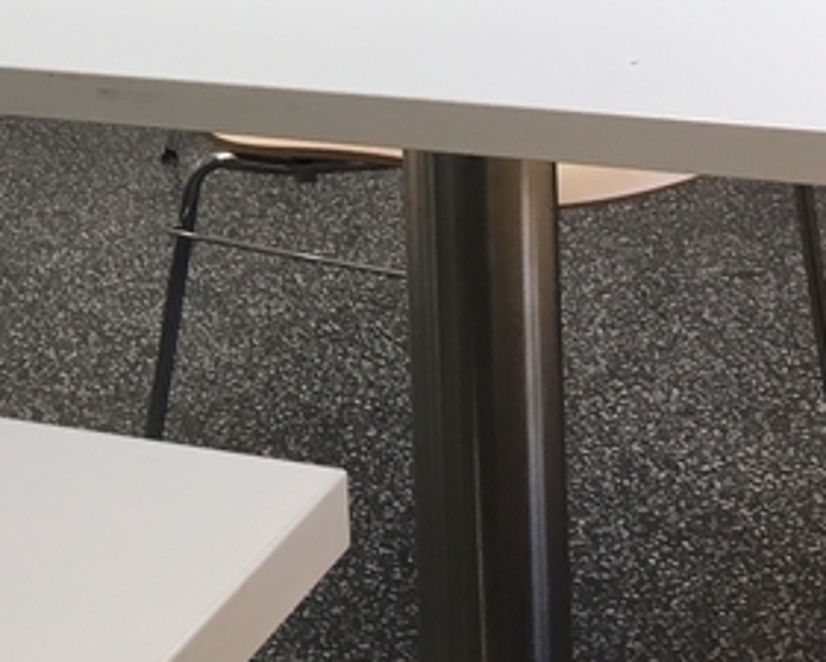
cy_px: -491
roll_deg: +2.1
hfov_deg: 15.5
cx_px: -44
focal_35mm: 121
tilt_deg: -5.0
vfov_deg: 11.9
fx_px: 2959
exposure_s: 1/33
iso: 25
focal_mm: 4.15
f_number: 2.2
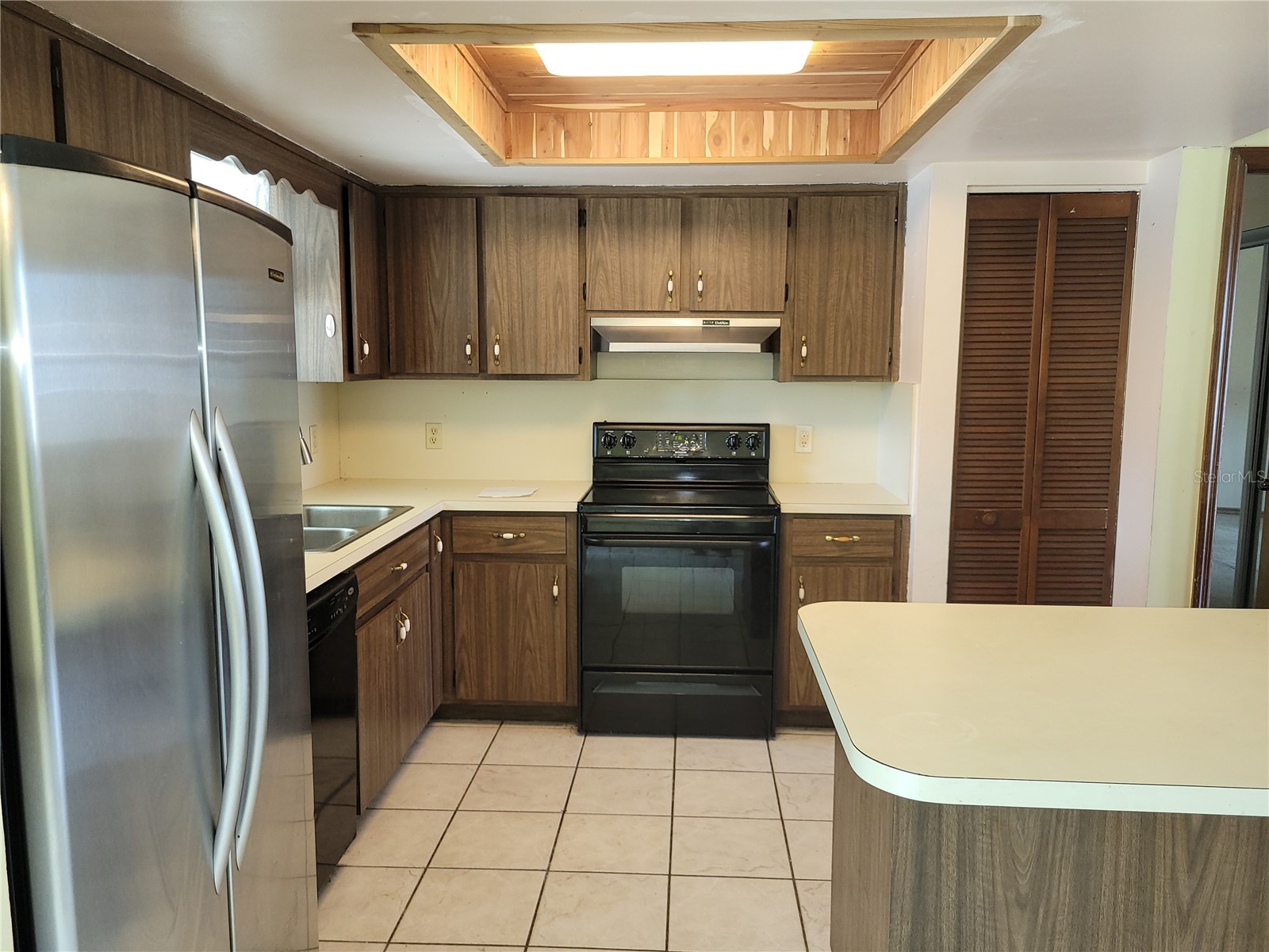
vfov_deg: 53.1
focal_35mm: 26
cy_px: 476
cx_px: 634
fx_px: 953
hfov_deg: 67.3
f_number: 1.8
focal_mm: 5.4
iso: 125
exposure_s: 1/60
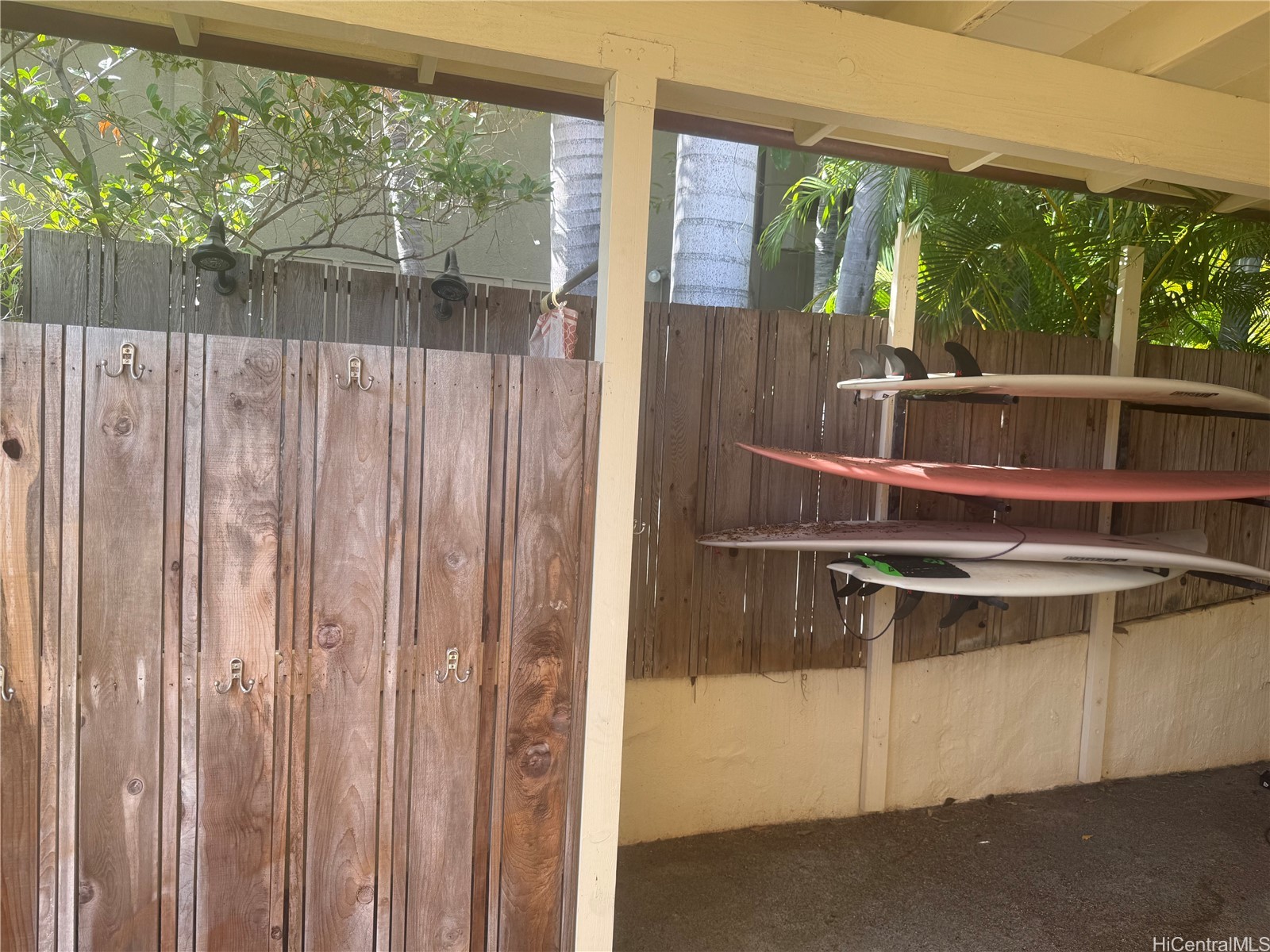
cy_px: 476
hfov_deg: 71.6
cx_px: 635
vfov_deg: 56.8
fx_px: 881
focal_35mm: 24
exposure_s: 1/289
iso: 64
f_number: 1.78
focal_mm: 6.76
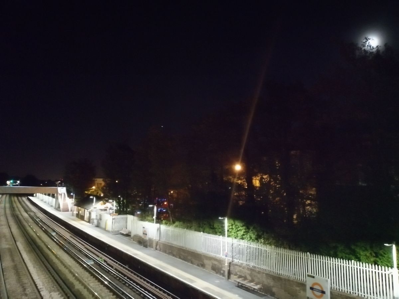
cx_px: 200
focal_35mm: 27
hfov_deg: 65.3
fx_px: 311
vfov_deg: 51.4
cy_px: 150
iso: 2500
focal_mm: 3.88
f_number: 1.8
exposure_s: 1/12.5
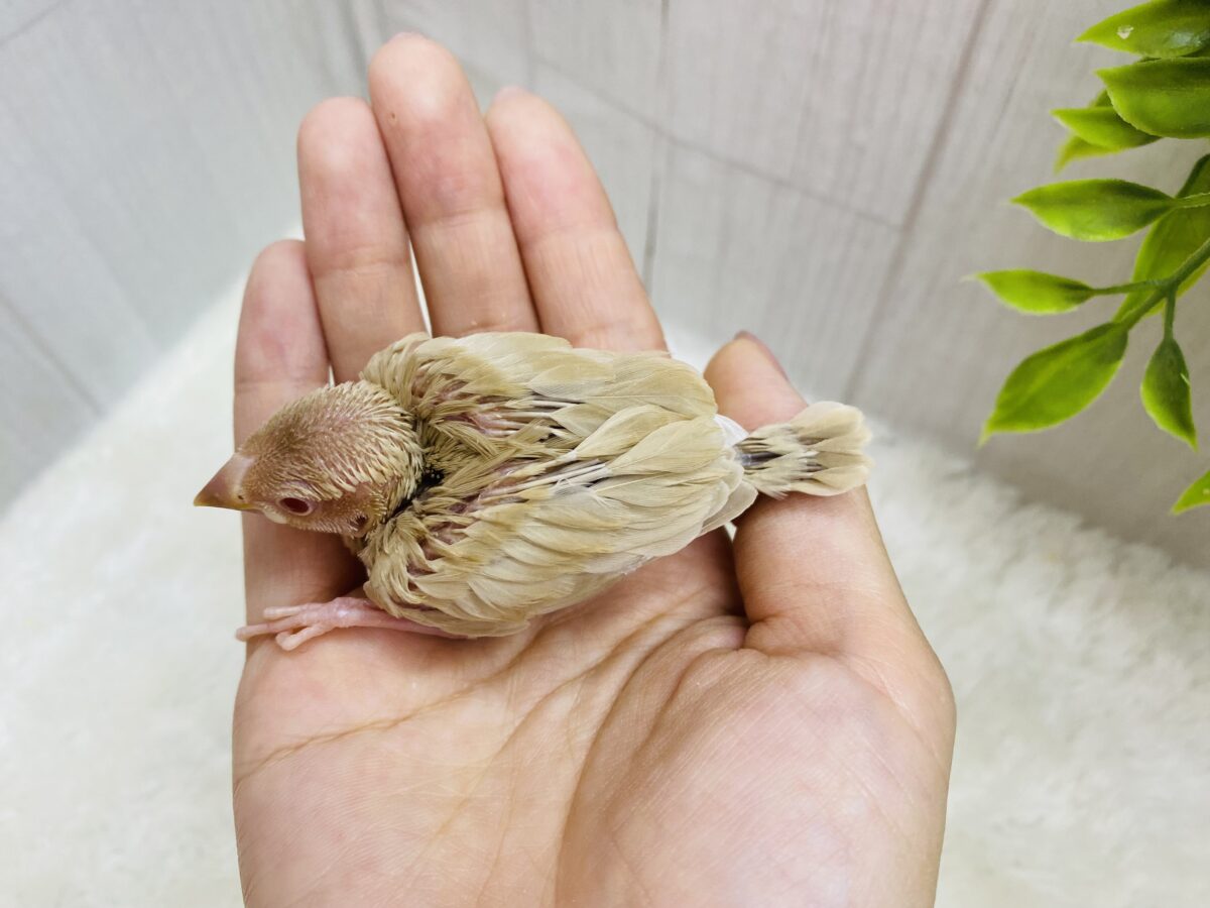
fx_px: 874
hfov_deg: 69.4
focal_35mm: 25
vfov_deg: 54.9
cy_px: 454
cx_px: 605
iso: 100
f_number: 1.8
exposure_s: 1/100
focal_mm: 4.25
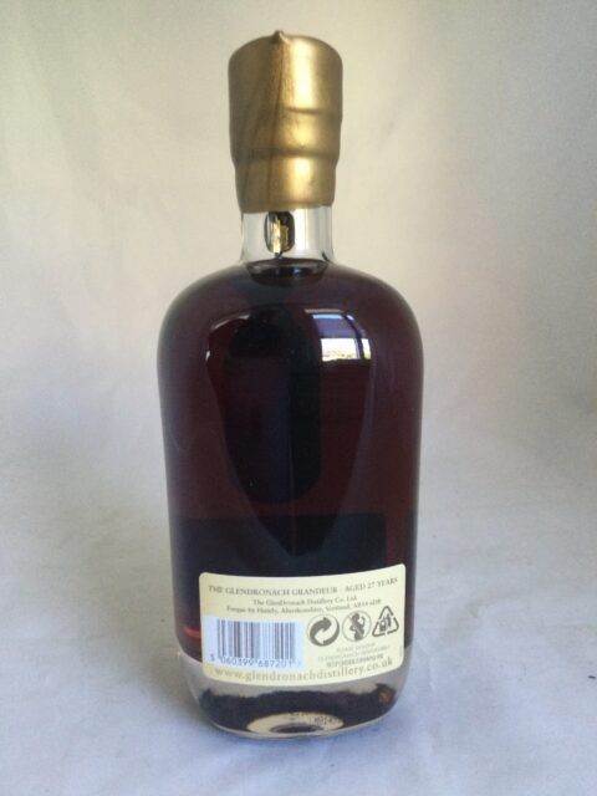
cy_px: 398
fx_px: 713
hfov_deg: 45.4
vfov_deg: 58.4
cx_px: 298
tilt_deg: -8.4
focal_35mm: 31
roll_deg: +1.6
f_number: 2.4
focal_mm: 3.3
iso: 125
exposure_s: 1/33
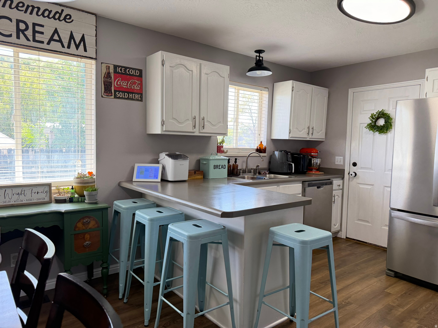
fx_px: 304
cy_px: 164
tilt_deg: -4.0
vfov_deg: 56.8
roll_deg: -1.0
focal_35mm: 24
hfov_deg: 71.6
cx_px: 219
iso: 250
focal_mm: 6.76
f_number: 1.78
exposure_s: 1/120
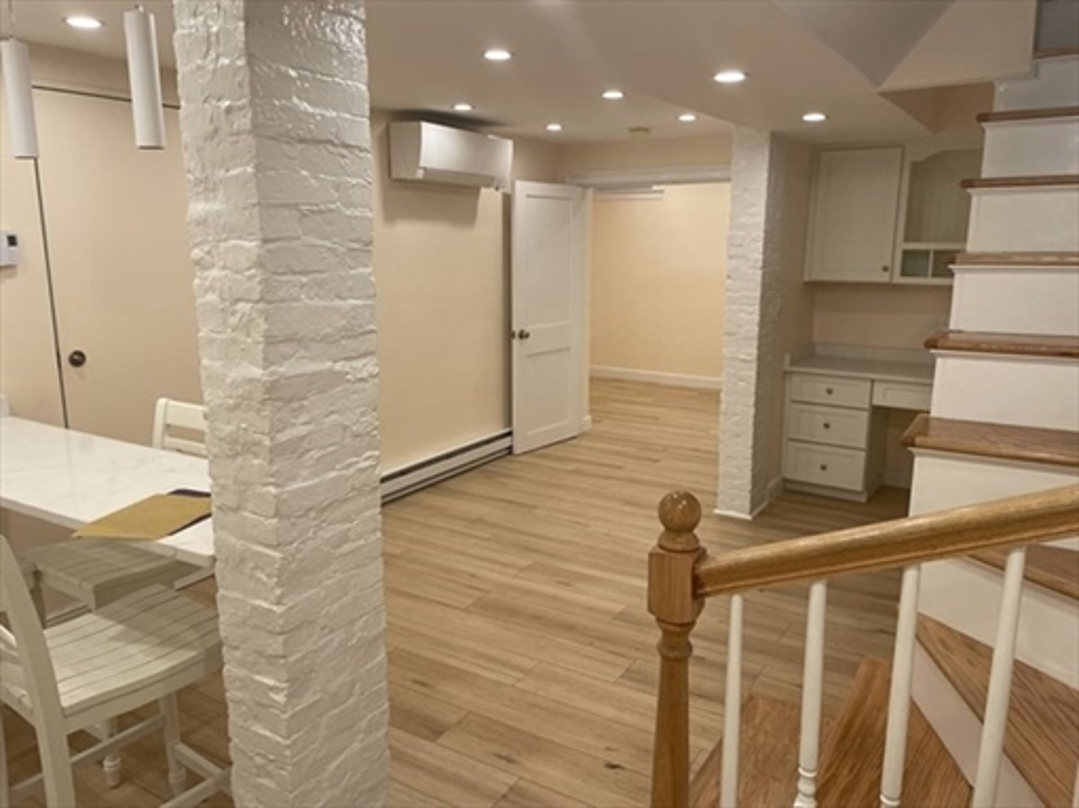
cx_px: 540
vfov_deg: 53.0
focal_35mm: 26
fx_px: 810
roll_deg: -0.1
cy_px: 404
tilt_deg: -11.0
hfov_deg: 67.3
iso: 80
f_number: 1.6
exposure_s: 1/120
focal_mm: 4.2
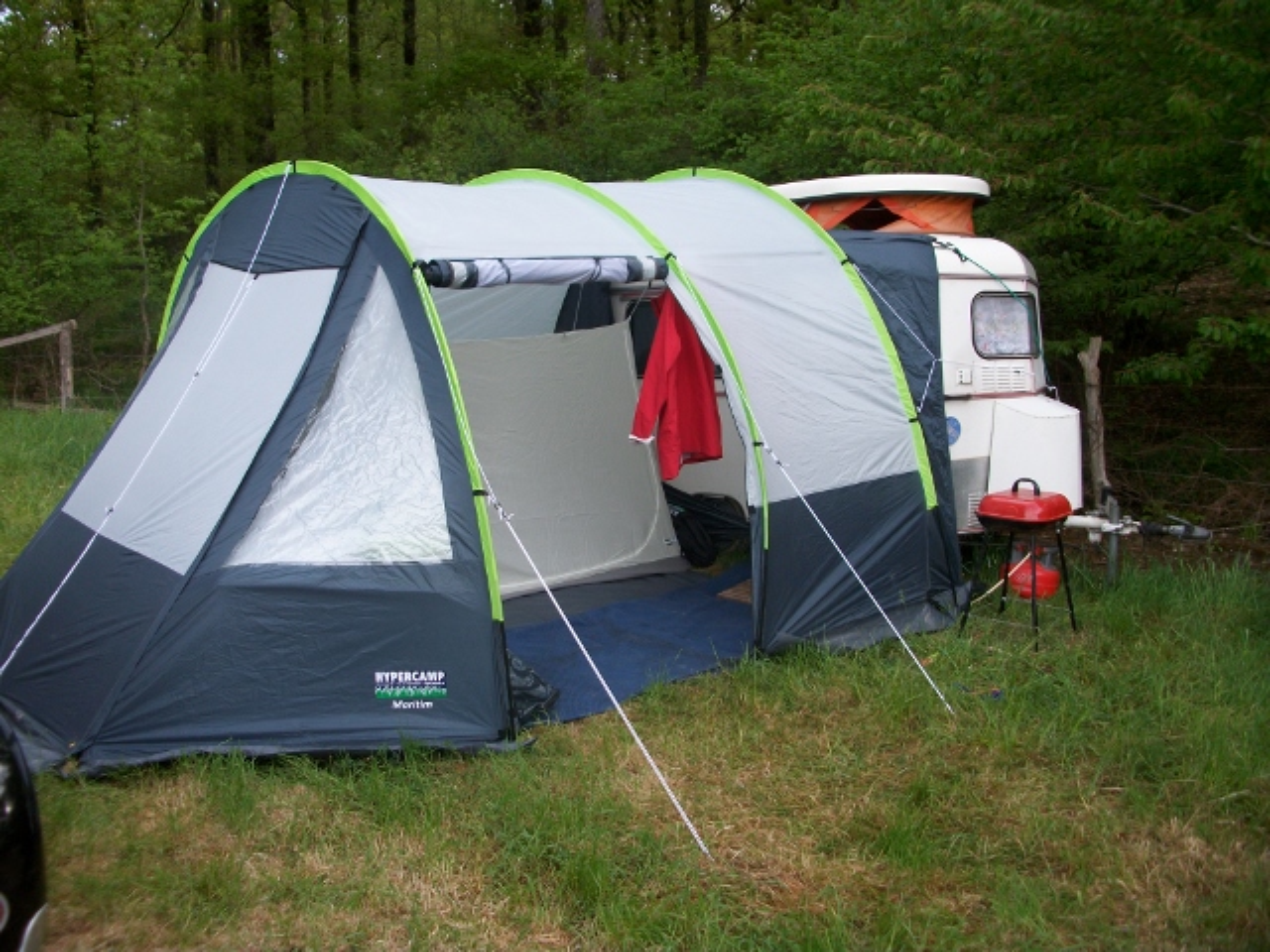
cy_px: 476
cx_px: 635
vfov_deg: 45.4
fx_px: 1137
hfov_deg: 58.4
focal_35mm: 31
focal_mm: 5.7
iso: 80
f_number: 2.9
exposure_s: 1/220
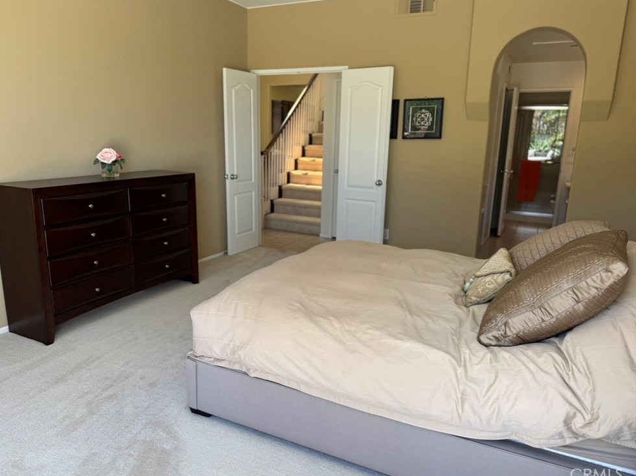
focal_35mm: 25
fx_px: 459
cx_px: 306
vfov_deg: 54.9
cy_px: 236
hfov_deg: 69.4
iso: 64
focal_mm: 6.76
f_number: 1.78
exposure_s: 1/174
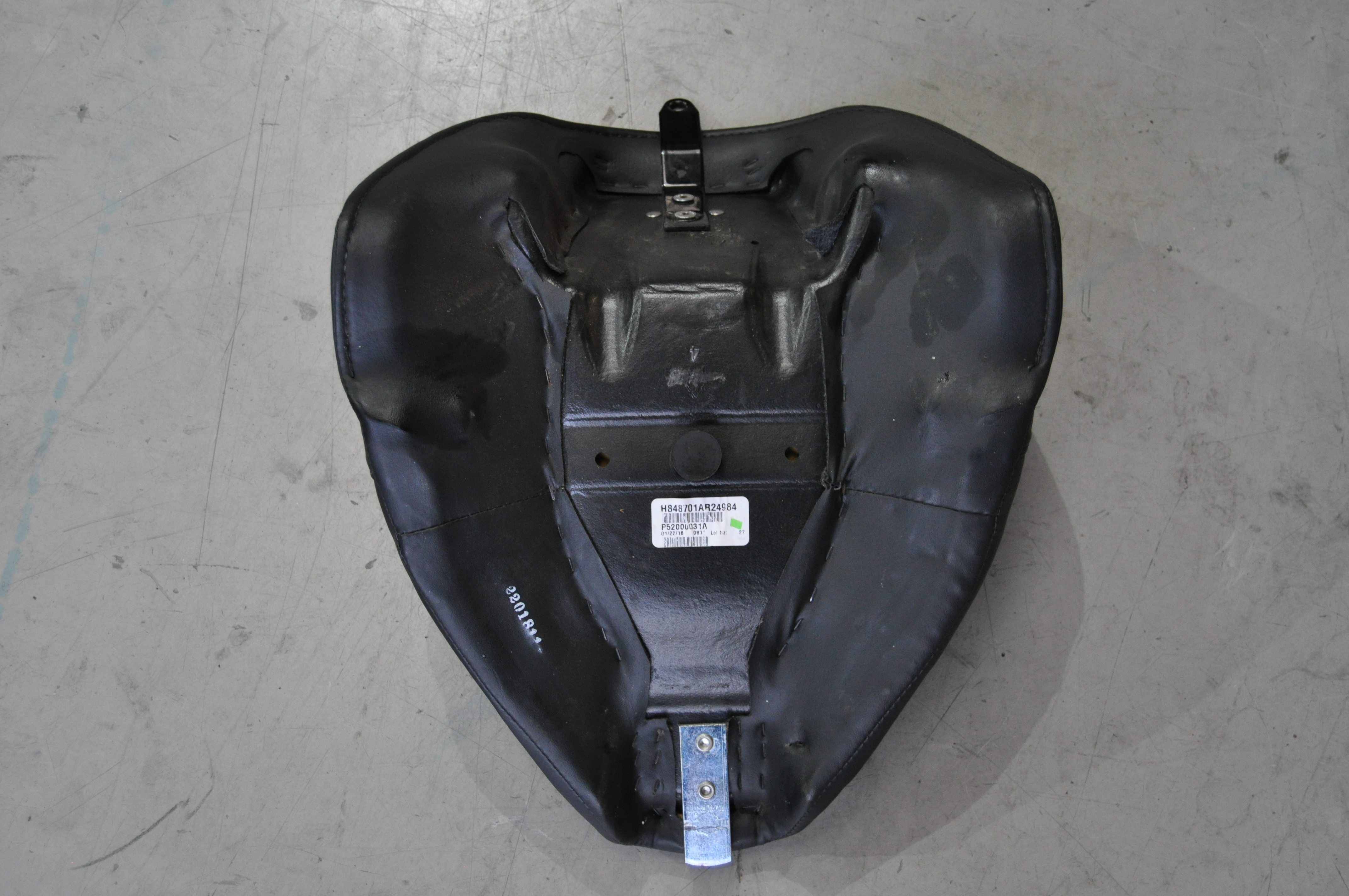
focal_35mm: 39
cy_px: 448
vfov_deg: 34.1
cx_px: 674
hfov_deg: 49.6
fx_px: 1460
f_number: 4
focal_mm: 26
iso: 800
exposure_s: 1/60
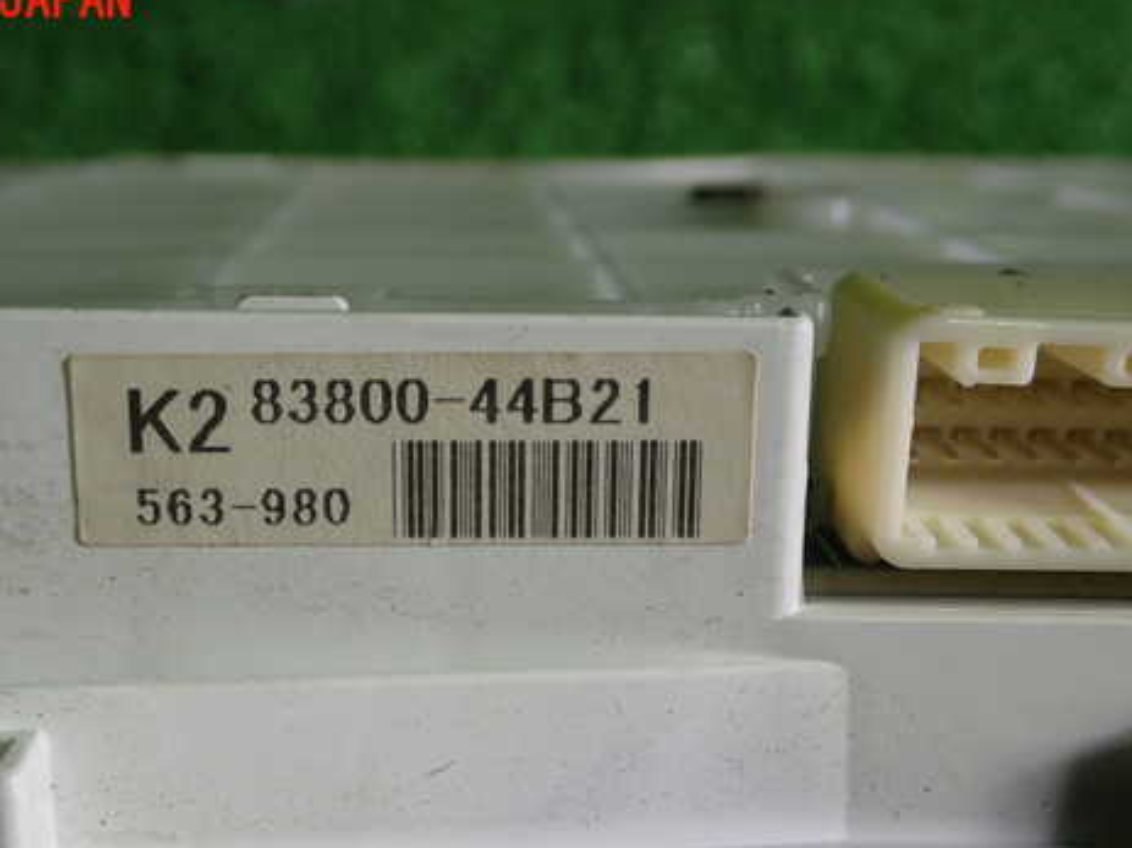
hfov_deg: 33.6
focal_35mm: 57
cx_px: 421
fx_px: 1864
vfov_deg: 25.6
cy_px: 521
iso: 200
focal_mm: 7.84
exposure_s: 1/80
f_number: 2.9
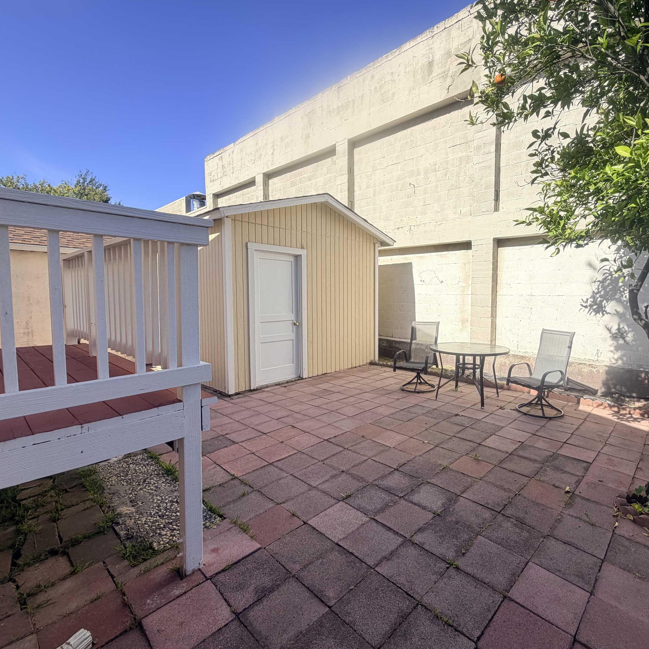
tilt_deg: -4.0
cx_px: 392
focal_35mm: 17
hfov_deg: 82.9
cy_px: 317
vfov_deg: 84.0
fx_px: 361
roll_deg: -0.1
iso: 50
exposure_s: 1/502
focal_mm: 2.22
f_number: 2.2
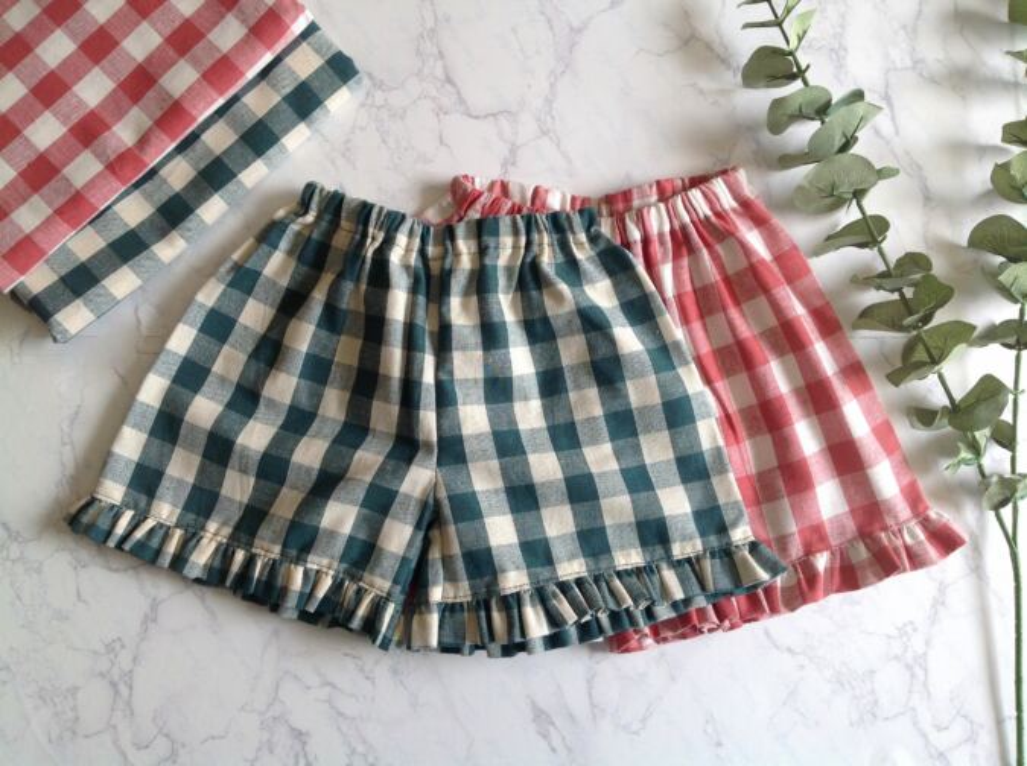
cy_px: 383
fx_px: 1037
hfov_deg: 52.7
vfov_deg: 40.6
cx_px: 514
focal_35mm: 35
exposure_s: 1/190
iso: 50
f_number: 2.4
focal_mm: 4.28
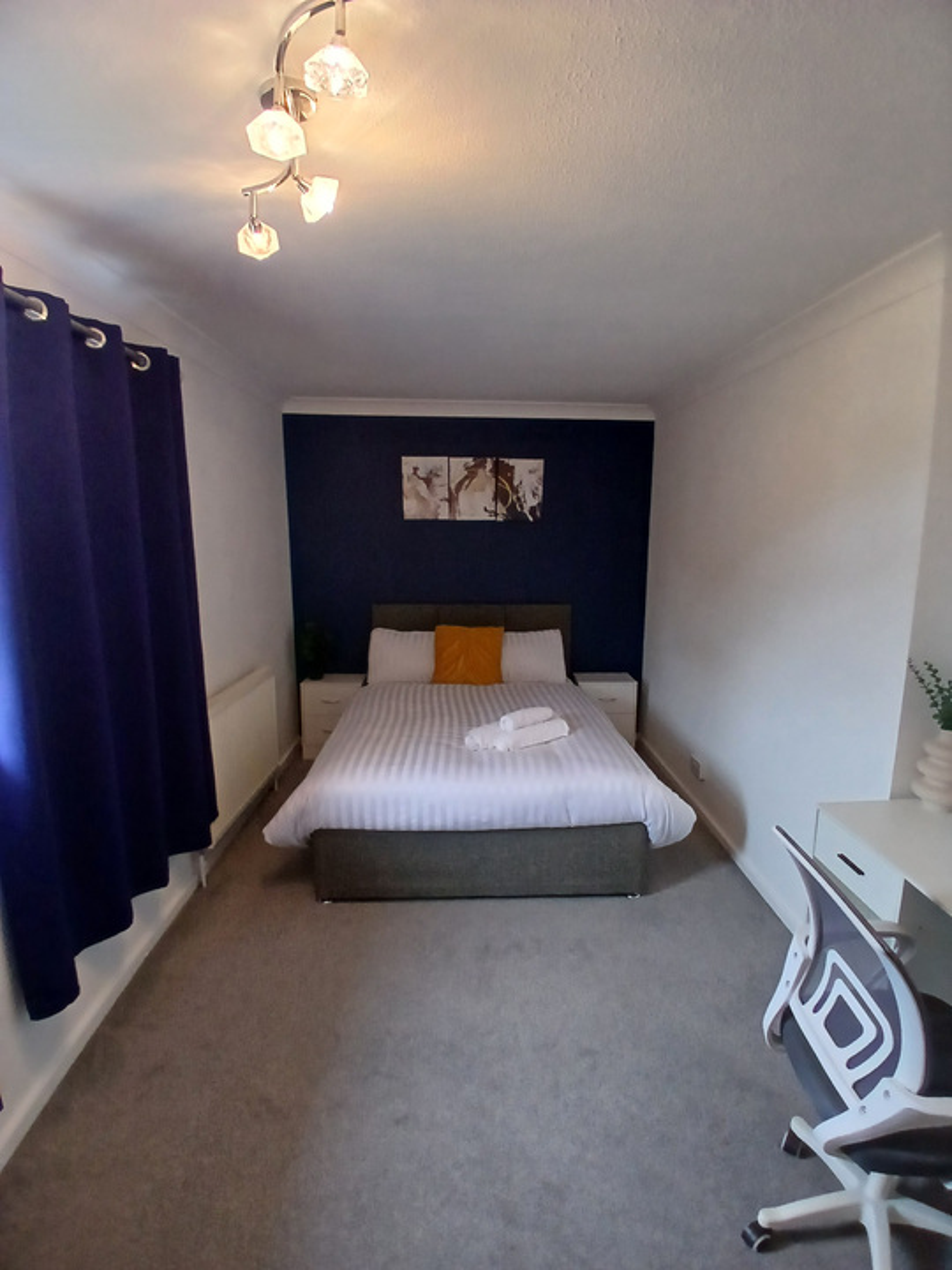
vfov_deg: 91.0
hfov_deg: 74.7
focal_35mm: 17
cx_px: 476
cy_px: 635
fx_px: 623
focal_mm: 1.4
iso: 160
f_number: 2.2
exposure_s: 1/33.3
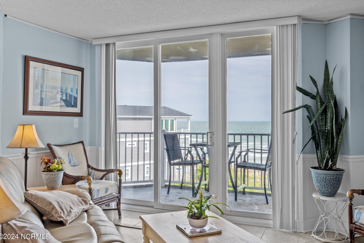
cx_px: 185
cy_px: 122
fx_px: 313
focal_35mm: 31
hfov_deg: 60.3
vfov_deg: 42.3
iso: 400
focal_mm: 30
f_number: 6.3
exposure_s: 1/640
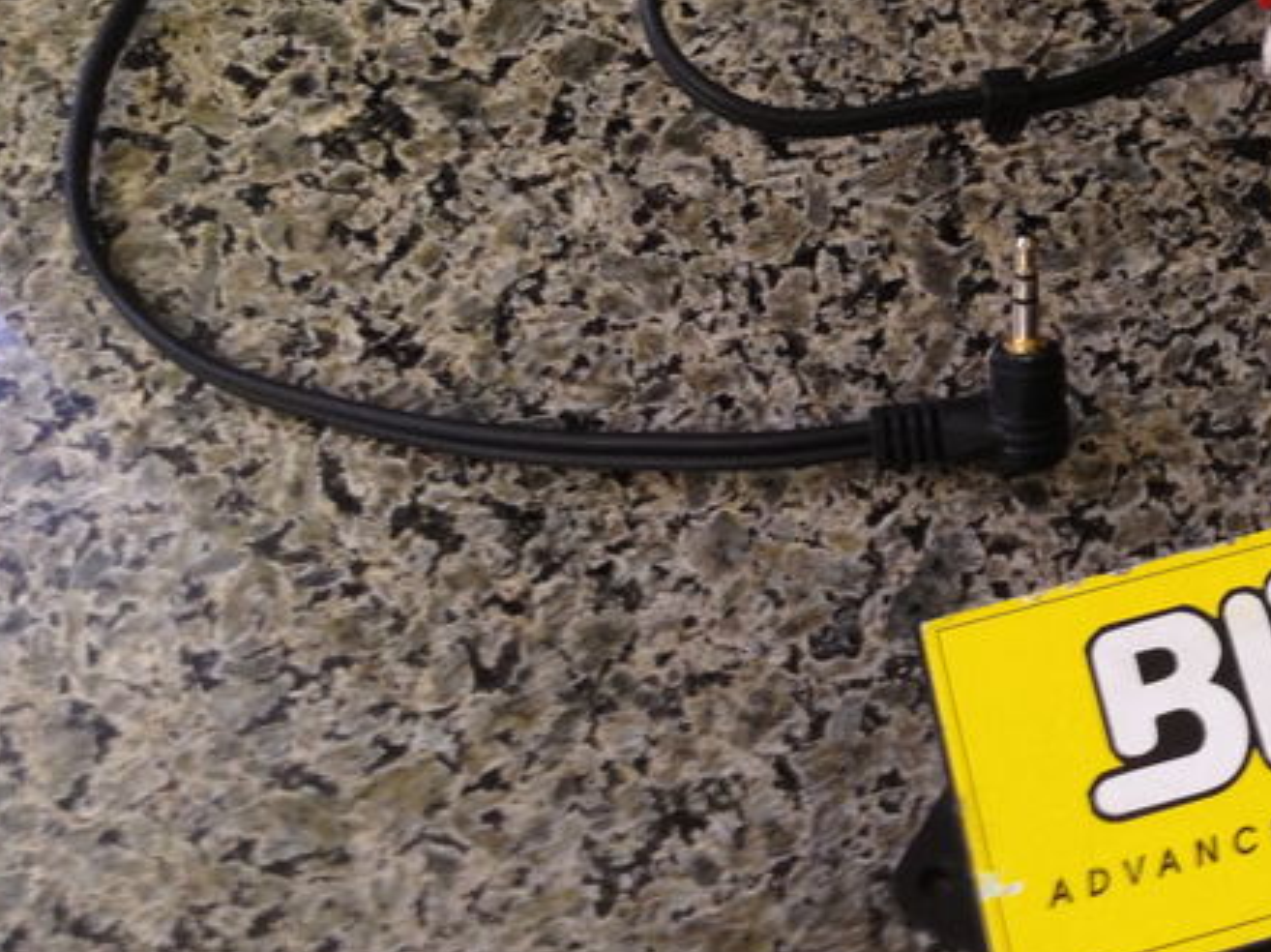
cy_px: 244
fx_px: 2495
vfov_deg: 21.4
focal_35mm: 68
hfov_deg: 27.3
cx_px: 1193
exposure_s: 1/20
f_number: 2.4
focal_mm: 4.28
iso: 125
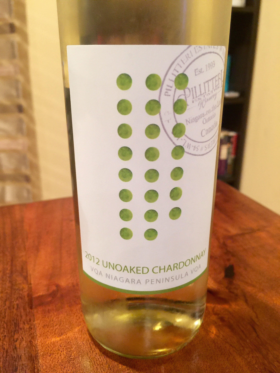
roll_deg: -0.6
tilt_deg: -20.2
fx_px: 313
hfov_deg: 48.2
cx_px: 140
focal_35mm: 29
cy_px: 186
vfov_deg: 61.7
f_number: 2.2
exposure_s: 1/4
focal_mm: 4.15
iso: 64
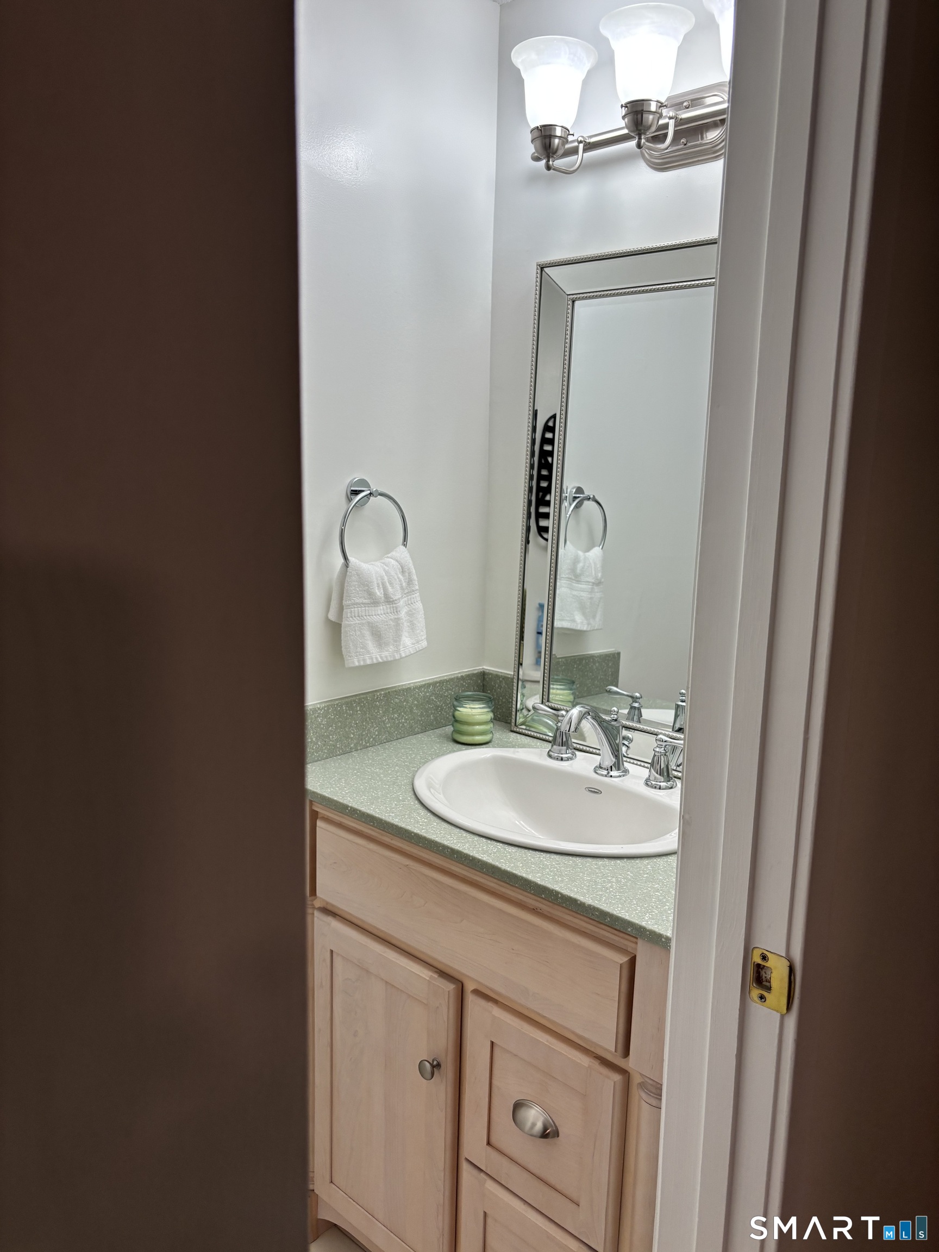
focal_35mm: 26
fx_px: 940
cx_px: 470
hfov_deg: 53.1
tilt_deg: -7.1
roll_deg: -2.2
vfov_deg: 67.3
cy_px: 626
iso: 50
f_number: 1.6
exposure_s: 1/120
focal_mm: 5.96
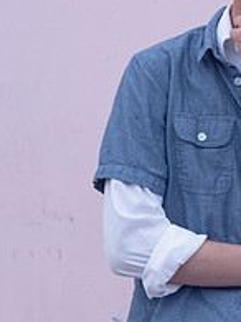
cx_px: 444
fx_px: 2425
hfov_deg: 5.6
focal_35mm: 261
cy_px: 143
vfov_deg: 7.6
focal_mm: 78
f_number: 5.6
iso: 500
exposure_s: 1/125
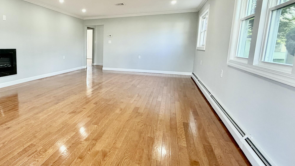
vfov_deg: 49.3
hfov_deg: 74.3
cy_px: 70
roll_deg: -0.5
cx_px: 82
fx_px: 180
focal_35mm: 23
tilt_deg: -8.2
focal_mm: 2.22
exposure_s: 1/120
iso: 200
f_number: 2.2
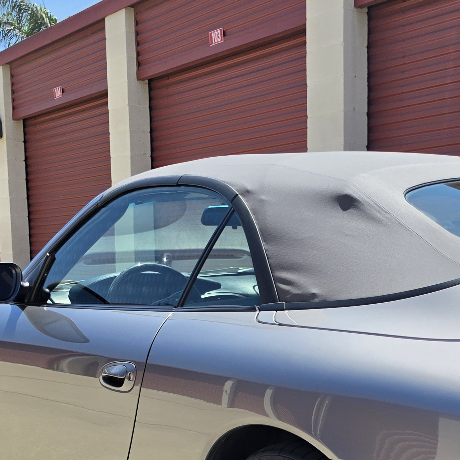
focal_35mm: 61
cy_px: 416
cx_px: 386
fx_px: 917
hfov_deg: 27.4
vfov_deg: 27.1
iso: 50
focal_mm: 6.5
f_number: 1.4
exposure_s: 1/7939
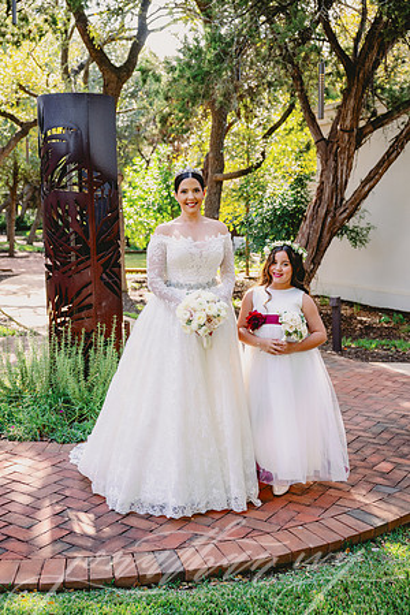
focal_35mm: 42
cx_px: 205
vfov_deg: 46.4
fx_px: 717
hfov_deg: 31.9
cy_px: 308
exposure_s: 1/320
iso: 400
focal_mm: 42
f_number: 3.5
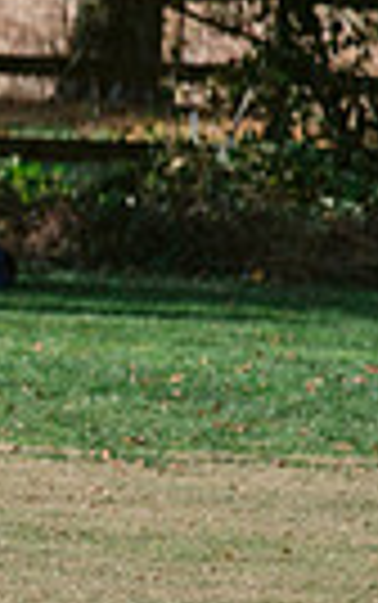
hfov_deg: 1.5
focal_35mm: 884
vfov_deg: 2.4
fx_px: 14540
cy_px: 371
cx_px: -909
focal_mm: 200
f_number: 4.5
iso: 250
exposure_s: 1/1250
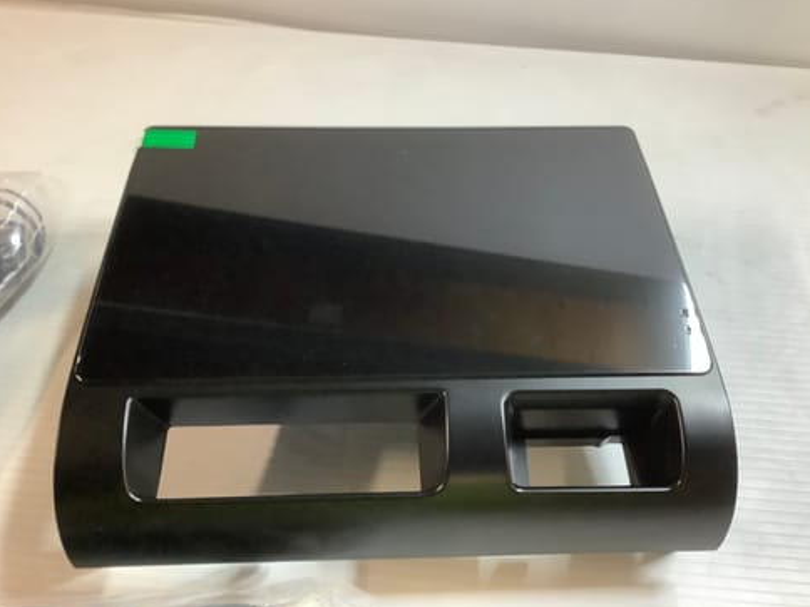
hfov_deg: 56.8
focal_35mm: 32
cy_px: 302
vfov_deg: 44.2
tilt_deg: -47.7
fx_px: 749
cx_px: 413
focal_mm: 3.3
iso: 320
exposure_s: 1/50
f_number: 2.4
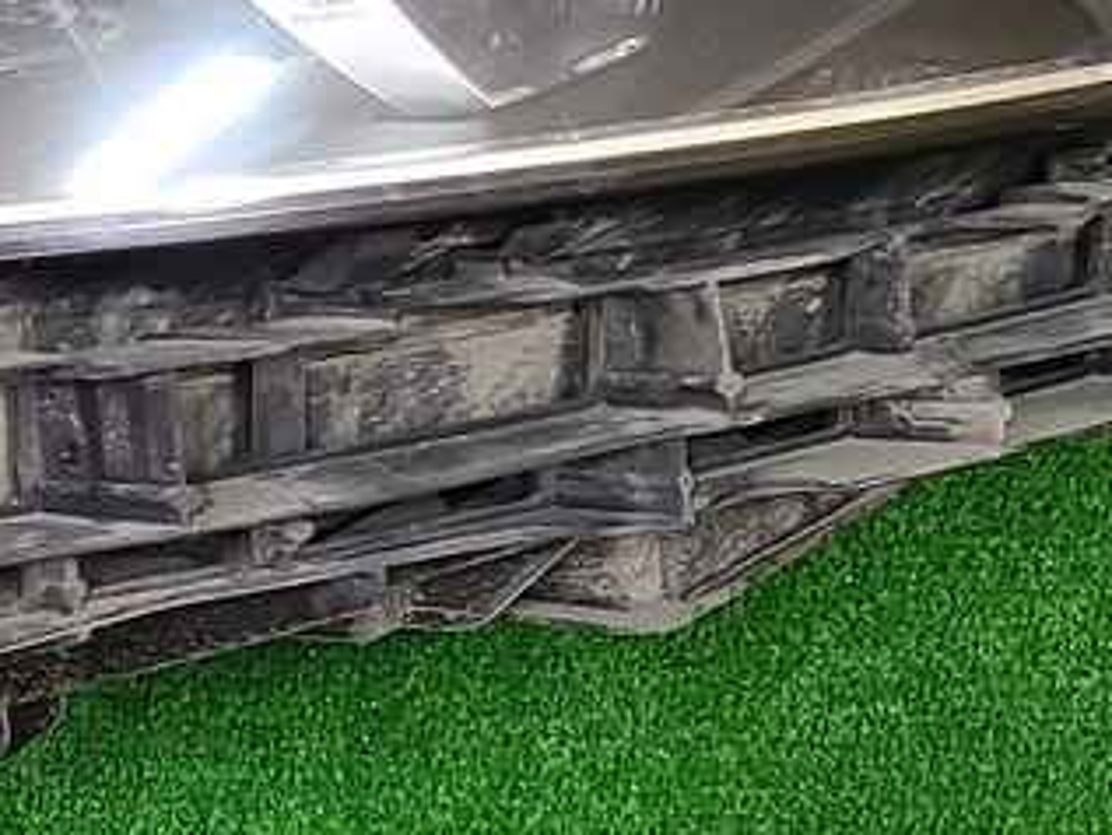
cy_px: 575
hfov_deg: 16.2
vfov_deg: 12.5
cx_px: -123
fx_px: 3792
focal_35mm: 118
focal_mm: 5.4
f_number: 1.8
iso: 353
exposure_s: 1/39
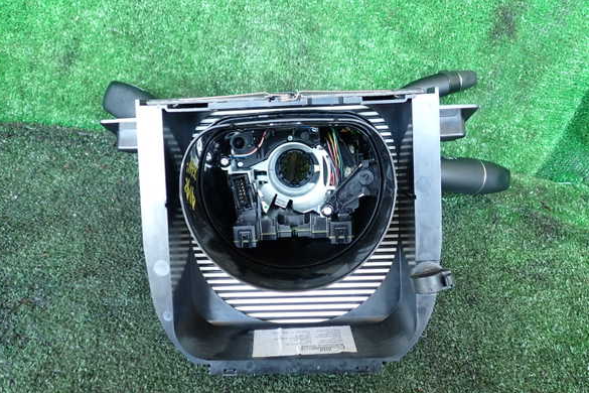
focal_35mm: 32
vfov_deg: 41.1
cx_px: 290
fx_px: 524
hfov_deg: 58.7
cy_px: 193
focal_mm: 5.4
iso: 200
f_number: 2.3
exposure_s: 1/50
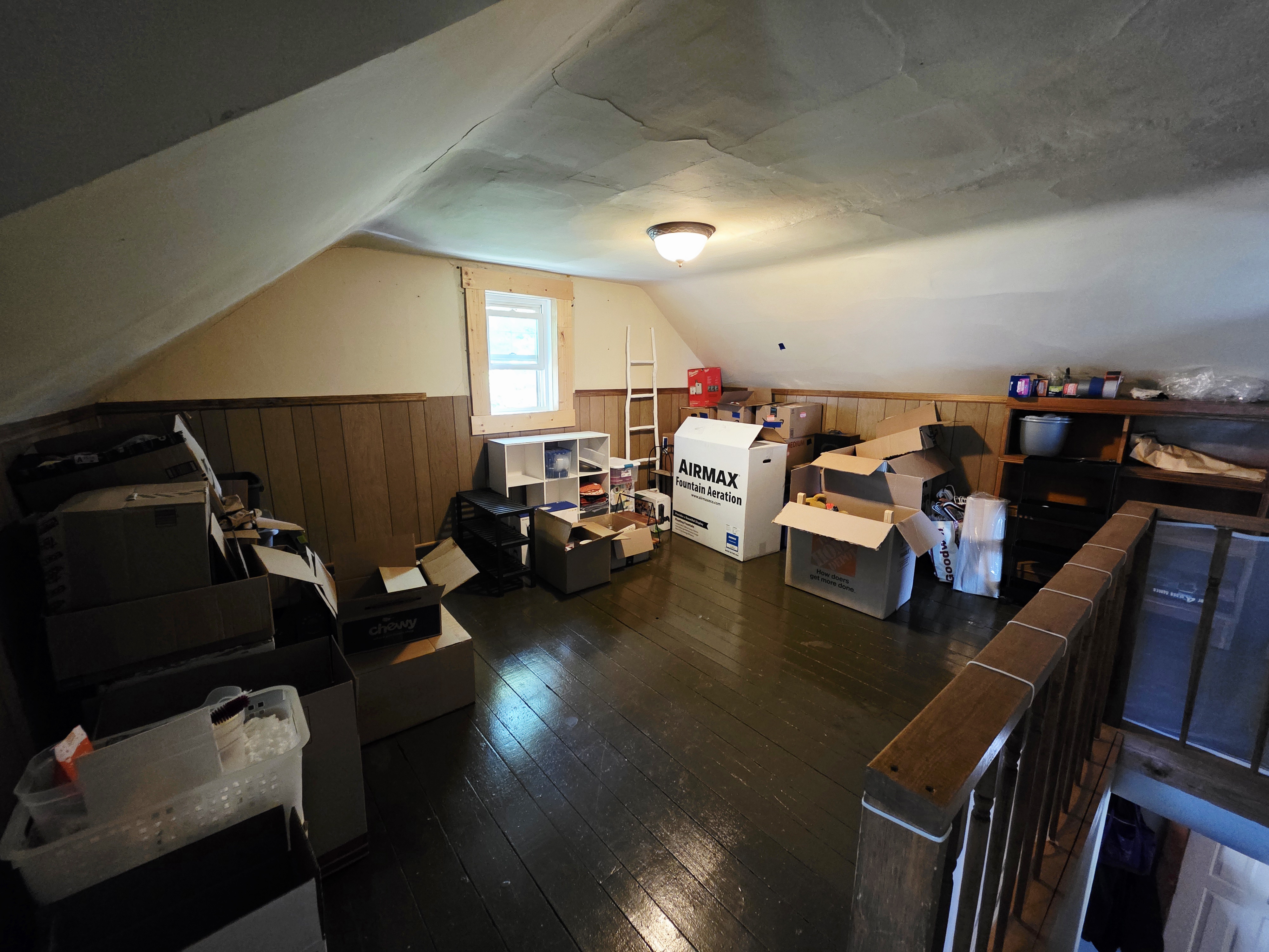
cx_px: 634
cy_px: 476
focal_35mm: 13
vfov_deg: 89.9
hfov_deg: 106.2
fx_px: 477
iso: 1000
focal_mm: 2.2
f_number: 1.9
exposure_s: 1/60.2
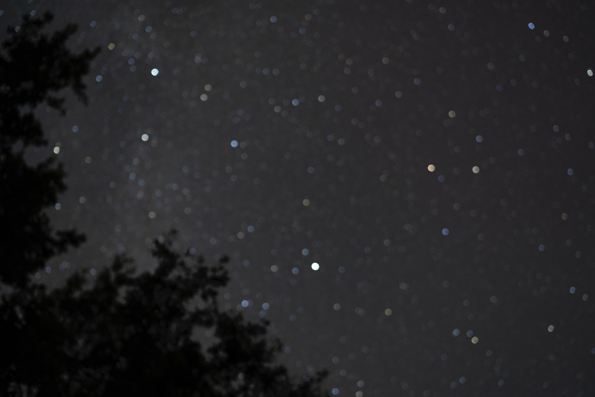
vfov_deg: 37.8
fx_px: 578
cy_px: 198
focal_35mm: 35
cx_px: 298
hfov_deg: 54.4
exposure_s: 30
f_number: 1.8
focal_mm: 35
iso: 1000
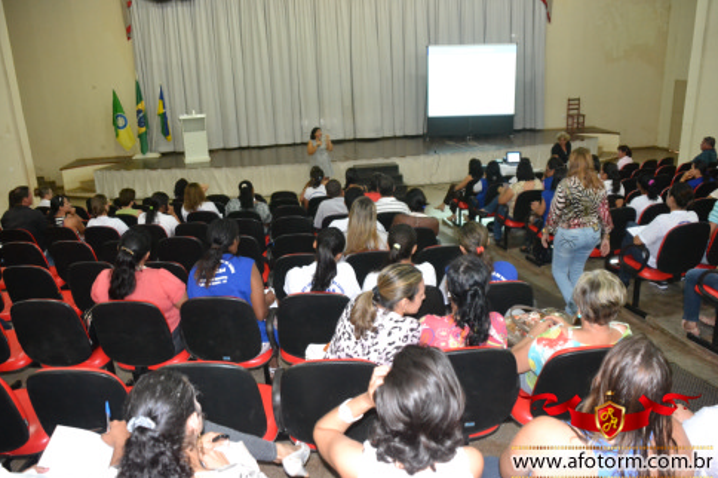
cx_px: 352
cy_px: 246
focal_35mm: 31
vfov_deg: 42.3
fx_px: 618
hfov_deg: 60.3
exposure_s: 1/60
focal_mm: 20
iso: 3200
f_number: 3.5
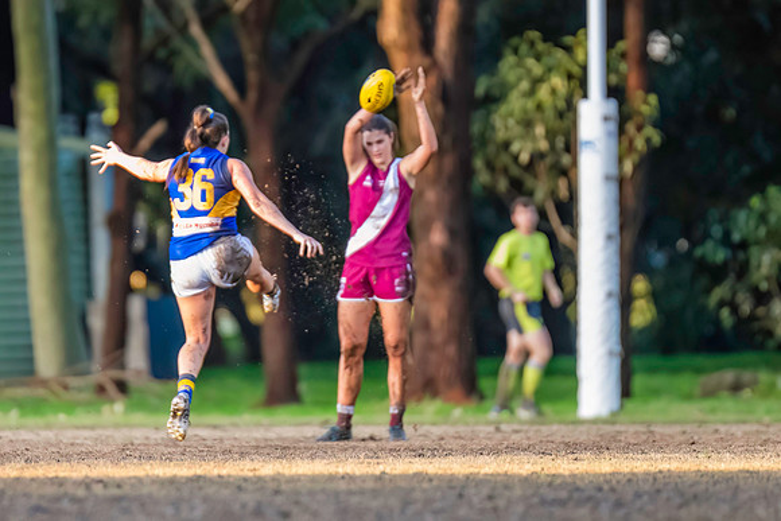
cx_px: 215
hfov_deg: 3.4
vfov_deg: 2.3
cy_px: 217
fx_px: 13075
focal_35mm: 603
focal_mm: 300
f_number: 2.8
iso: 2500
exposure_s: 1/1250
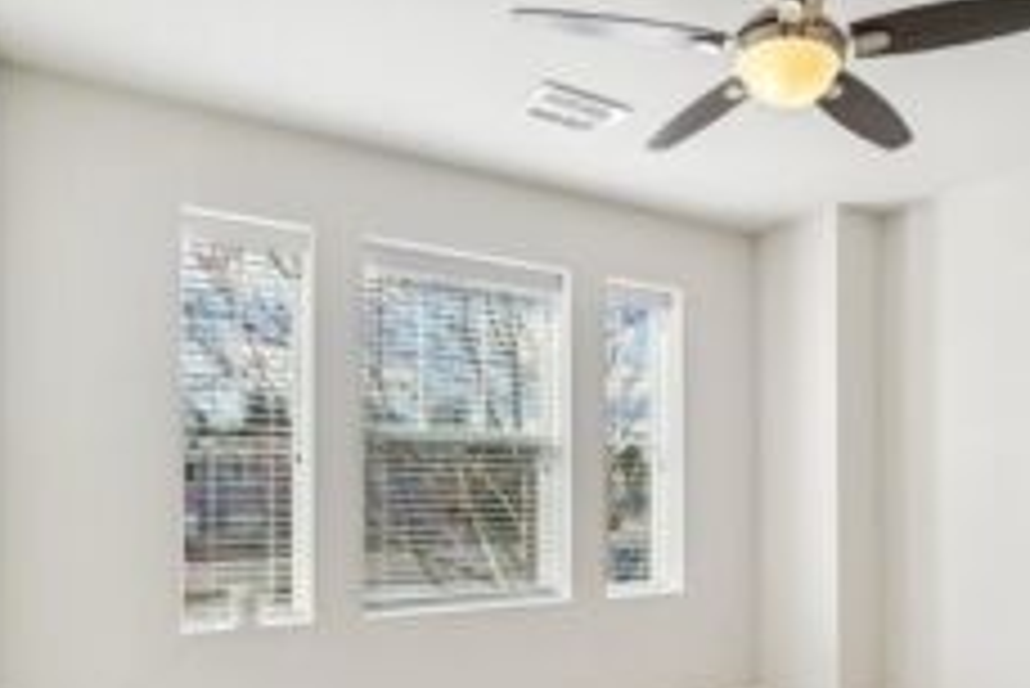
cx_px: 742
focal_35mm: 28
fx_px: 802
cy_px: 515
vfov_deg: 44.9
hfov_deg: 62.5
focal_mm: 16
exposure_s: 1/500
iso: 1600
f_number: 8
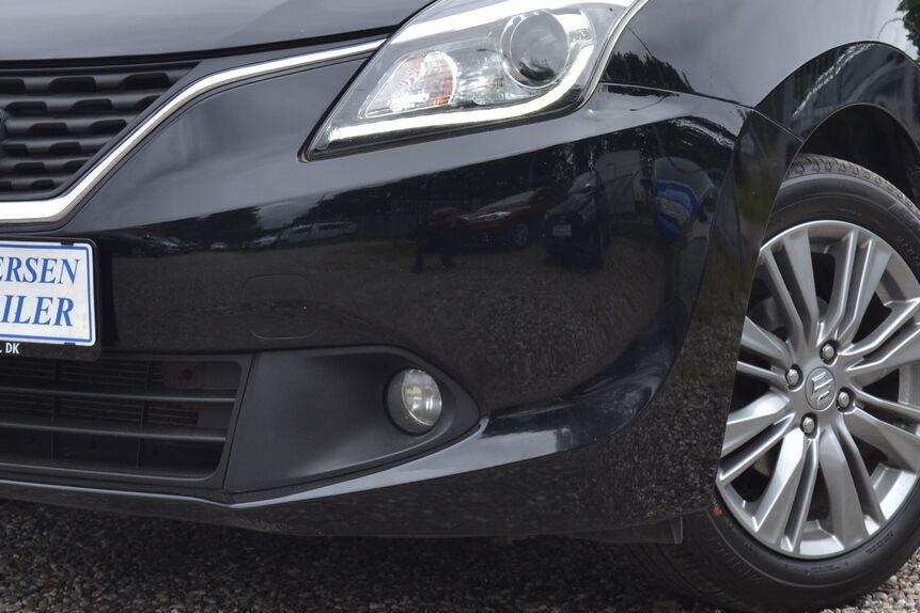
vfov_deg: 15.6
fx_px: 2223
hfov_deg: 23.4
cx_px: 409
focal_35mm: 87
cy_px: 84
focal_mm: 26
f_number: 6.3
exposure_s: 1/160
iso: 100
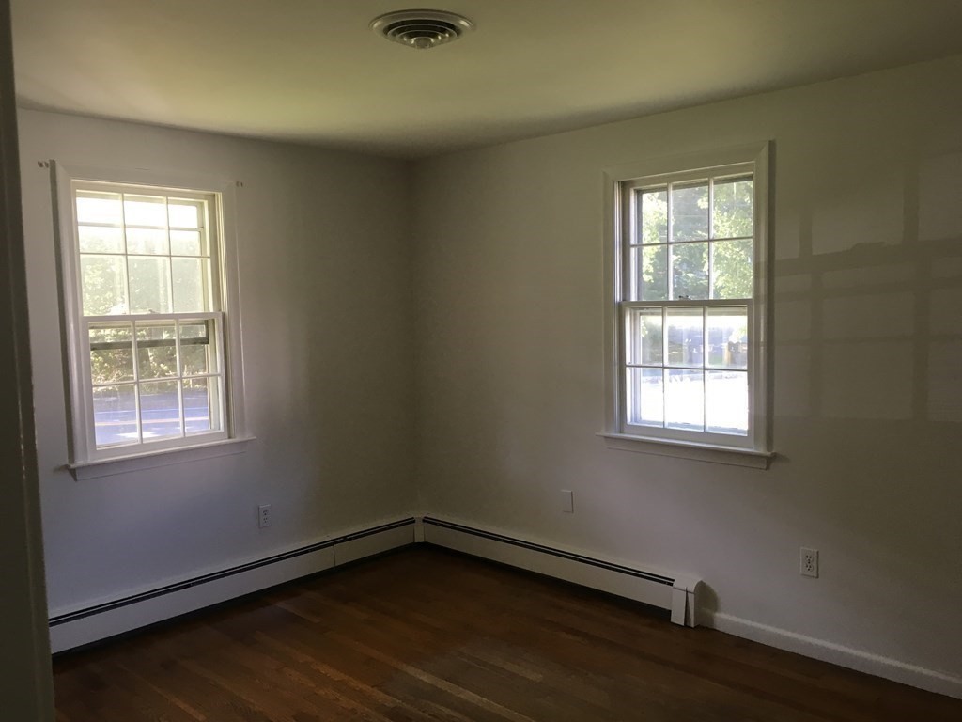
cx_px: 481
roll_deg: +1.4
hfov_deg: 61.7
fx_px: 806
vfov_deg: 48.2
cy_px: 361
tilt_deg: -2.9
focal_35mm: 29
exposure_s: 1/30
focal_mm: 4.15
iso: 32
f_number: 2.2
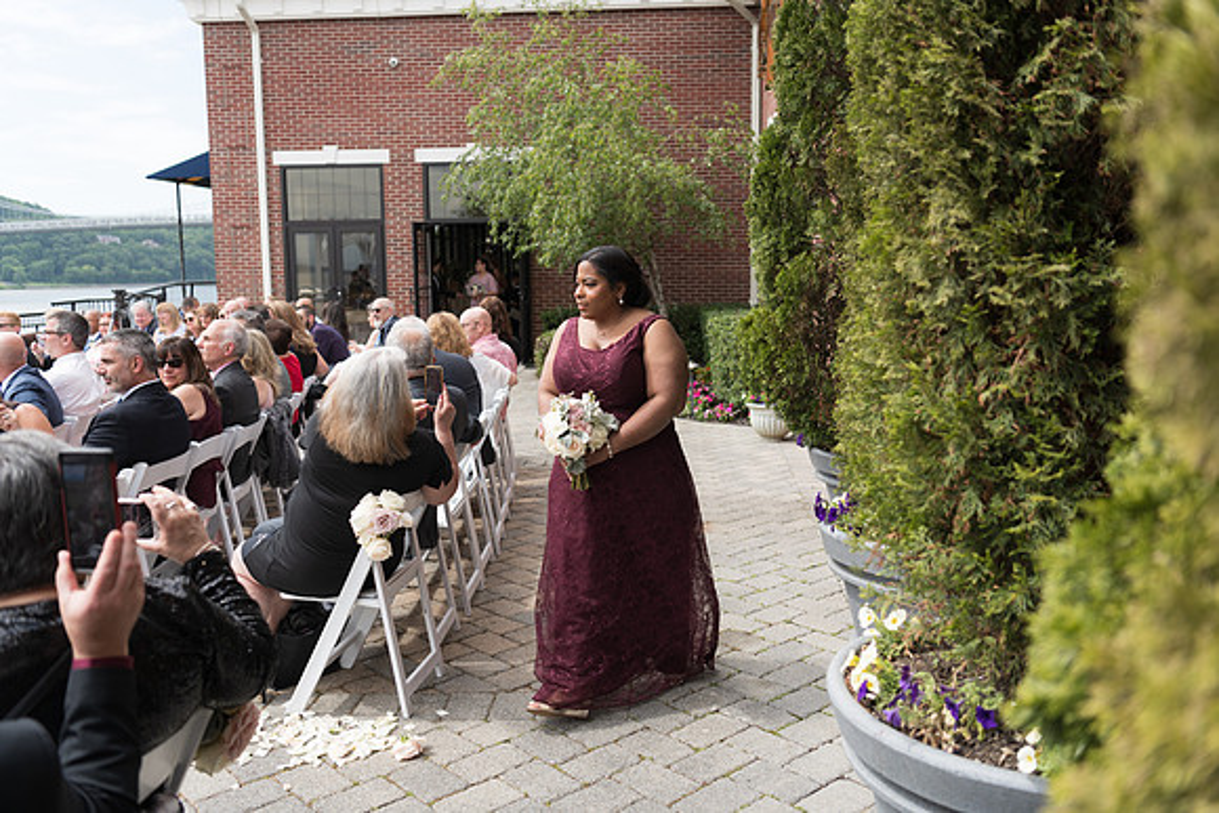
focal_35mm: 32
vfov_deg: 41.1
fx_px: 1084
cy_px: 406
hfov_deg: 58.7
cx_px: 610
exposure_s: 1/640
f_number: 2.8
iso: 64
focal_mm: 32
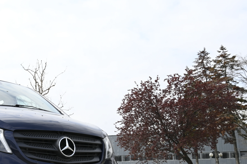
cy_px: 116
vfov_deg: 20.8
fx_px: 446
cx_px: 21
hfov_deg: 29.6
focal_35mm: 65
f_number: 11
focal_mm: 33
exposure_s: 1/60
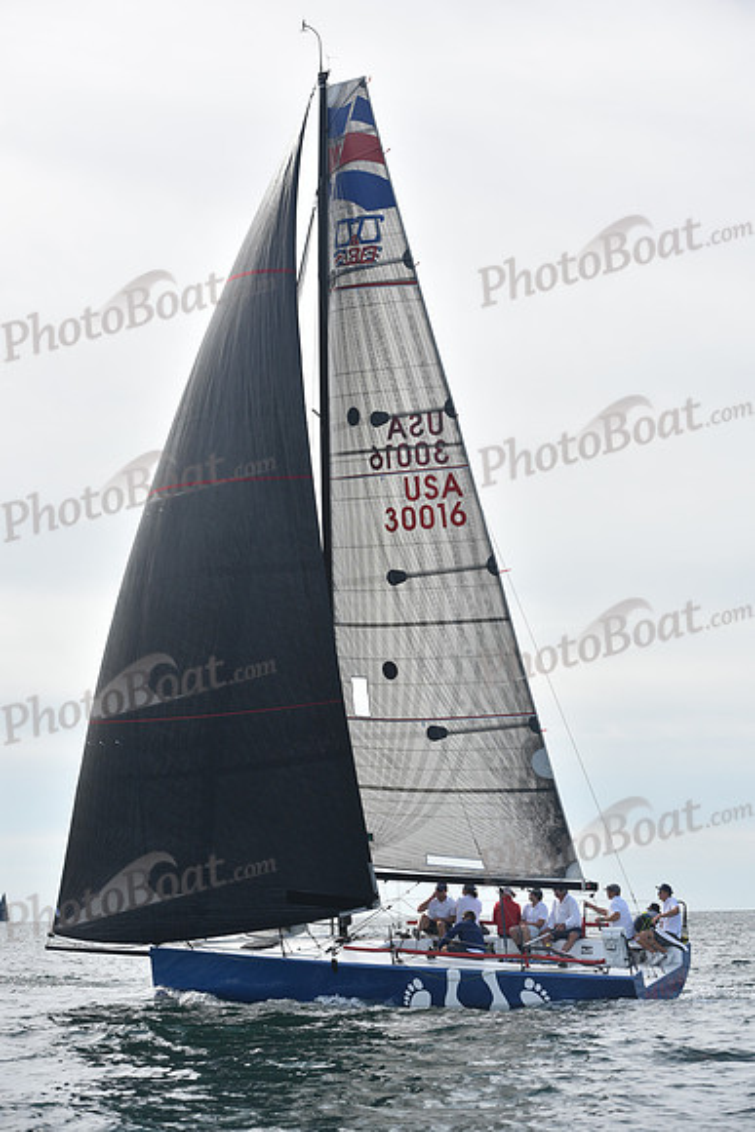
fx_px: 2201
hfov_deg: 19.5
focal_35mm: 70
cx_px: 378
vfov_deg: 28.8
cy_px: 566
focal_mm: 70
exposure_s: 1/1000
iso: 320
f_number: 7.1
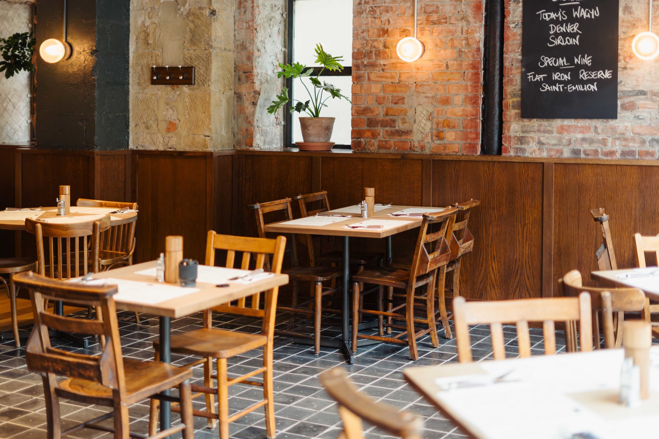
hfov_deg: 39.6
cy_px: 220
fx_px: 915
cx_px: 330
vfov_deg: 27.0
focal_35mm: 50
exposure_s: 1/500
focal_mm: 50
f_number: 1.8
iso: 640
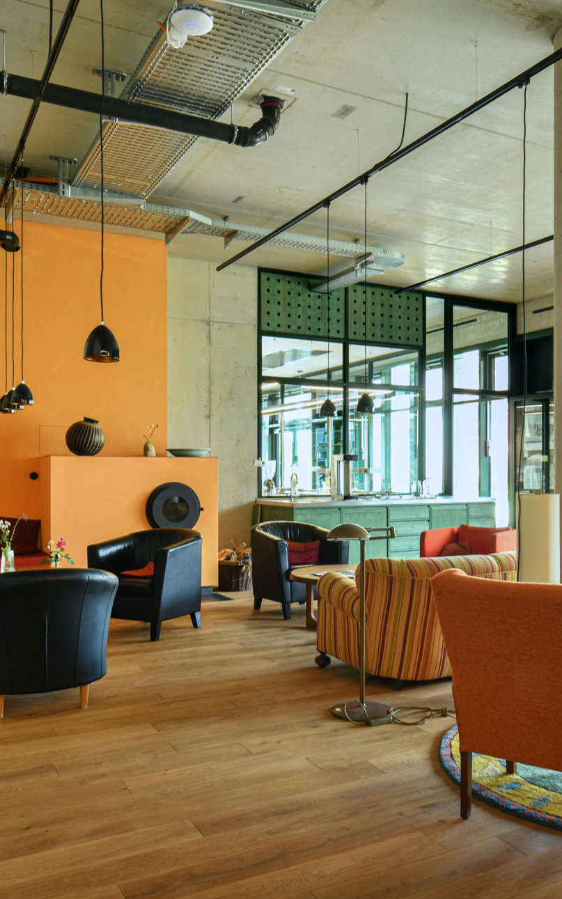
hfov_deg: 41.6
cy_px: 453
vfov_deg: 62.9
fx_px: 735
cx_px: 346
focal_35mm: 30
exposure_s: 1/1.67
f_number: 13
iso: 250
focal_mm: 19
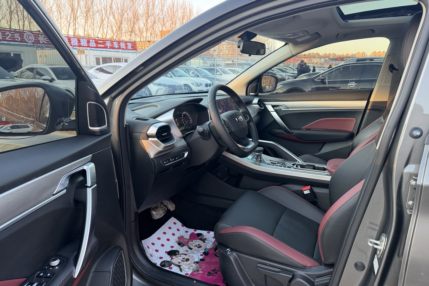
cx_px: 214
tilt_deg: -12.7
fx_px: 298
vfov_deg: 51.3
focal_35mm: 25
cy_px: 141
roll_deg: -0.1
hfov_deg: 71.5
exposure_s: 1/83
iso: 200
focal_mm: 6.76
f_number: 1.78
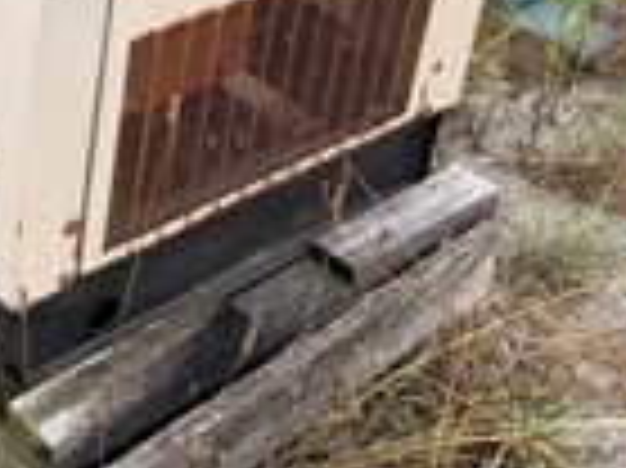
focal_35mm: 69
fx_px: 1247
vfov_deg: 19.8
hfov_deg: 27.3
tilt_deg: -20.7
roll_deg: -4.8
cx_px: 77
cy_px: -112
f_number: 1.78
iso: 64
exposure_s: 1/209
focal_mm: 6.76
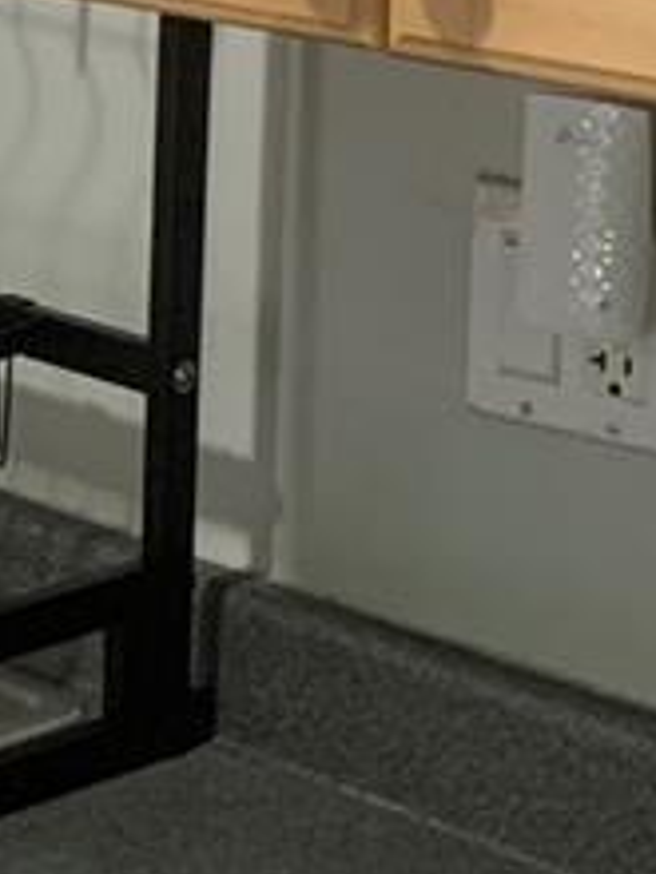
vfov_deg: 13.7
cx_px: -600
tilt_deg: -9.1
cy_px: 48
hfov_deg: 9.8
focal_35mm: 142
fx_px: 3588
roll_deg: -0.1
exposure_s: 1/60
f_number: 1.8
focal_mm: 4.25
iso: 320
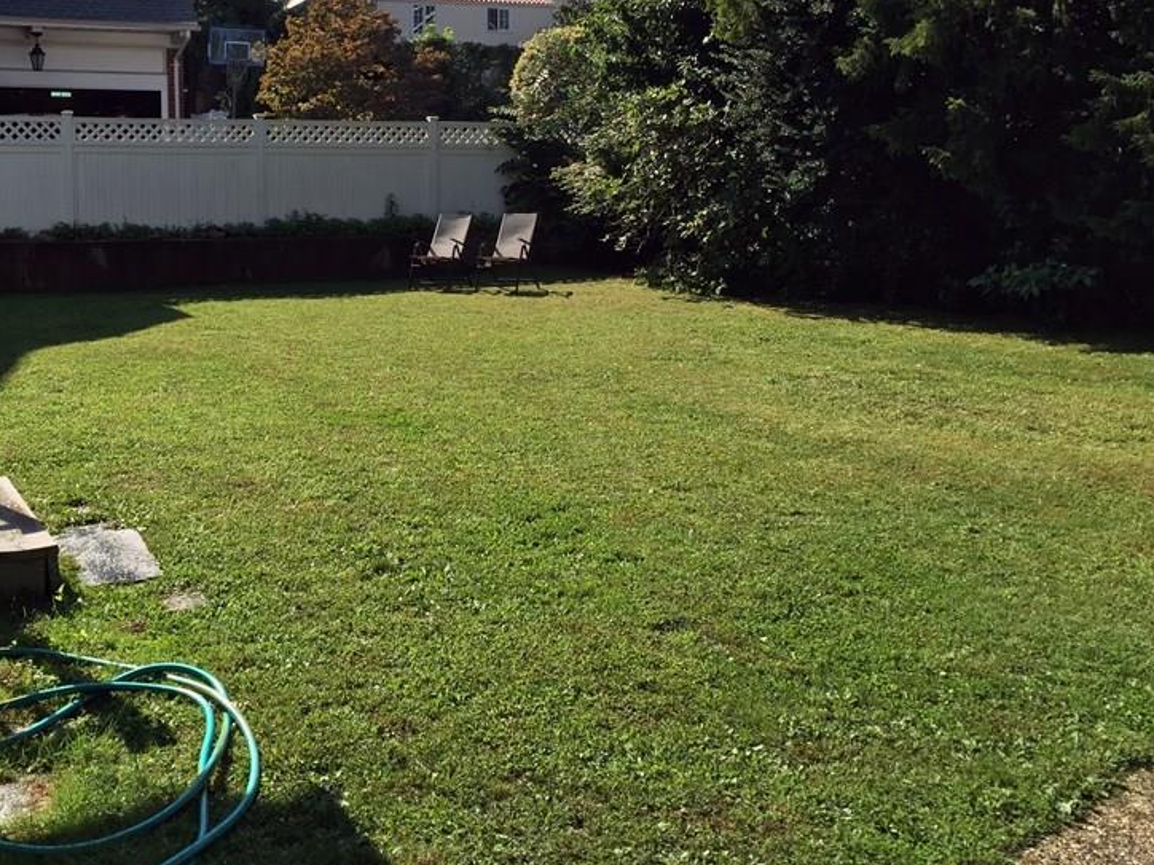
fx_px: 1367
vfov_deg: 34.8
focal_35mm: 41
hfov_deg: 45.1
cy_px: 290
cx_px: 379
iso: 32
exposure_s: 1/1199
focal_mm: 4.15
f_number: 2.2
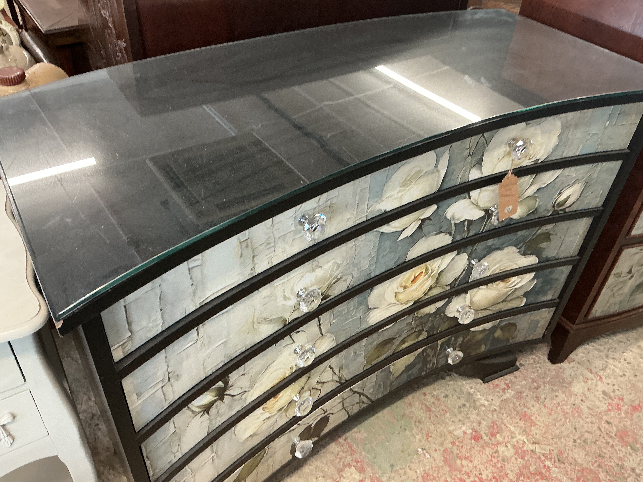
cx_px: 322
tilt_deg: -40.1
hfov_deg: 61.7
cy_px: 241
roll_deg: -6.8
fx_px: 539
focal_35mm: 29
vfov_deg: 48.2
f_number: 1.8
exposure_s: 1/50
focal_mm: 3
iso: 125
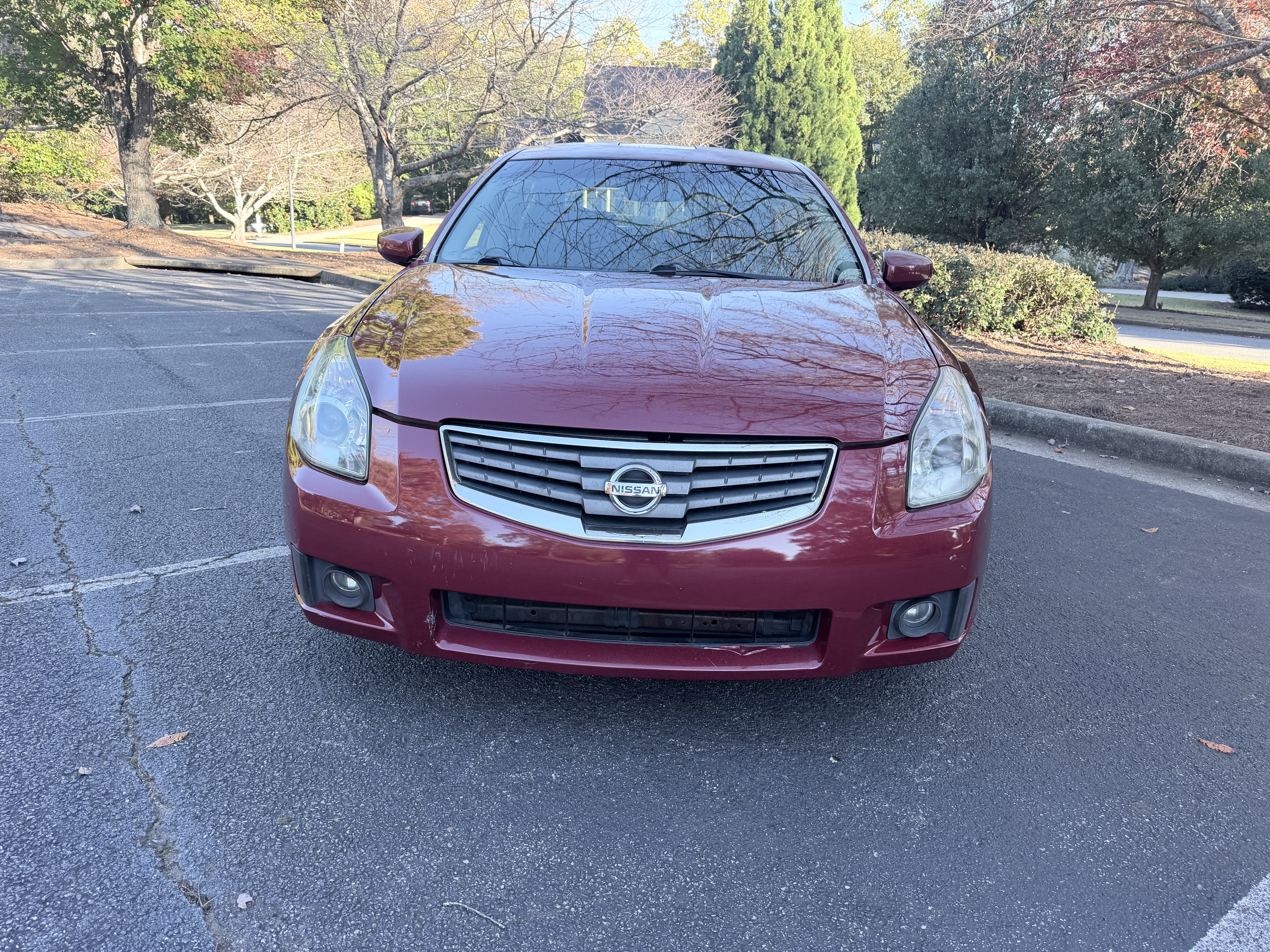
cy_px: 476
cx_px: 635
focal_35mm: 24
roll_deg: -2.5
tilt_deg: -19.0
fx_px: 881
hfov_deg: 71.6
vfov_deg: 56.8
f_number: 1.78
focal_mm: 6.76
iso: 80
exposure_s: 1/257
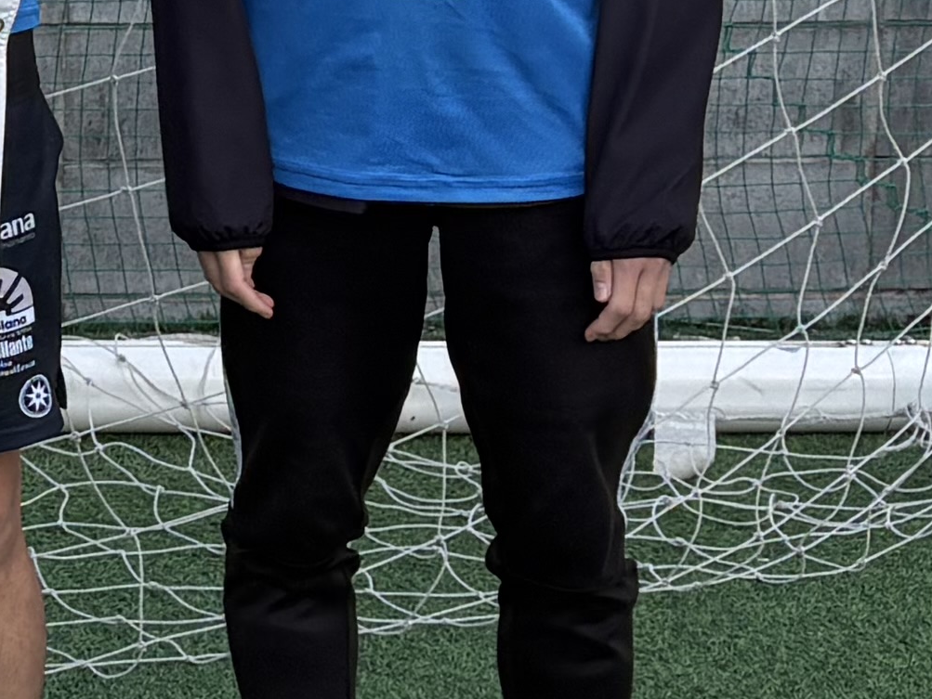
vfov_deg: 9.8
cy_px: -276
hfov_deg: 12.3
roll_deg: -0.4
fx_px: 3986
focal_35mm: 148
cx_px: -717
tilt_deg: -6.7
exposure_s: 1/475
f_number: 1.6
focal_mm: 5.96
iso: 50
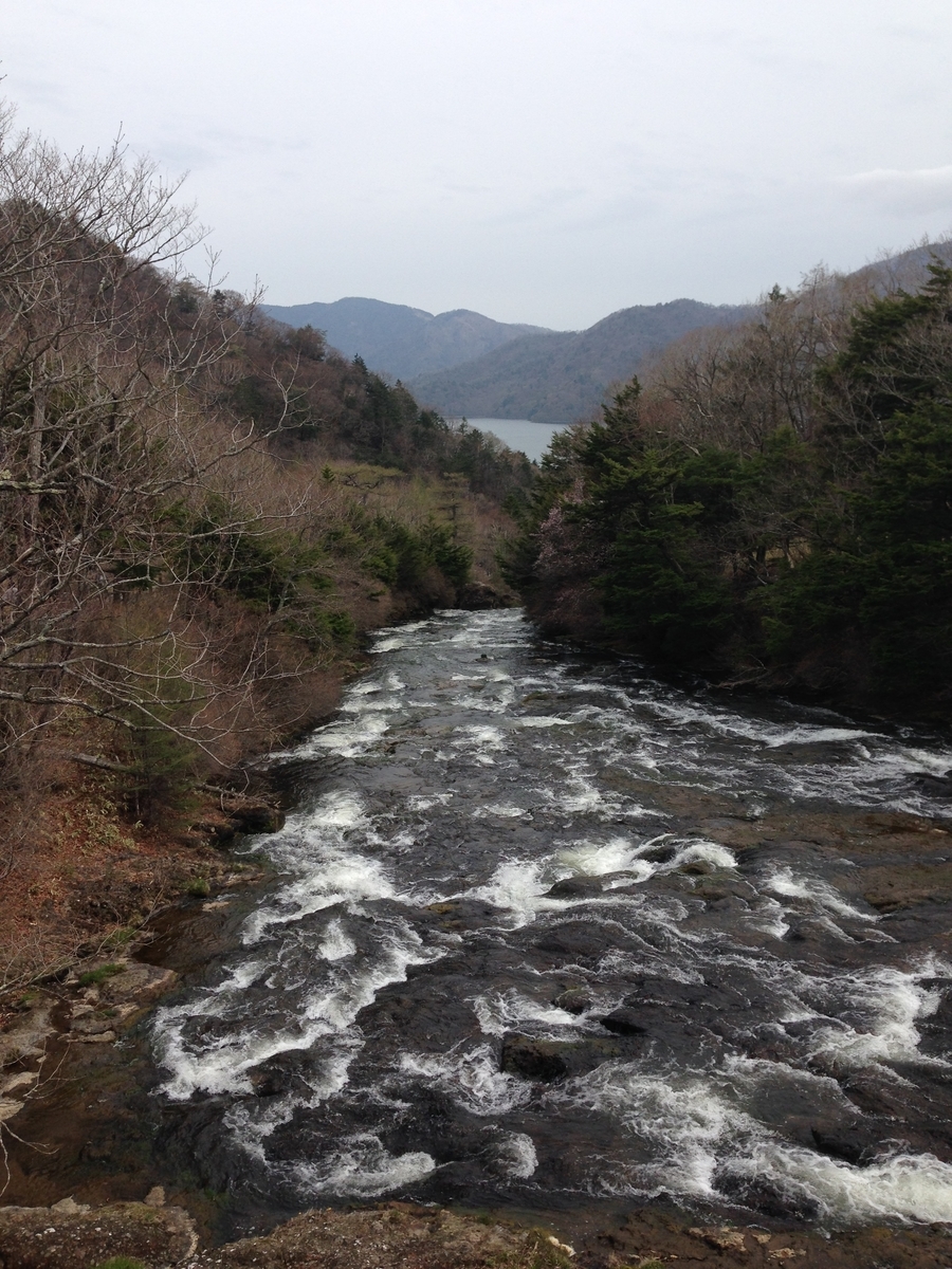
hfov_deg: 42.9
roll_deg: +0.5
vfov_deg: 55.4
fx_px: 1210
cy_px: 634
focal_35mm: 33
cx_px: 476
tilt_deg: -10.4
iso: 50
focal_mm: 4.12
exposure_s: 1/1355
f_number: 2.4
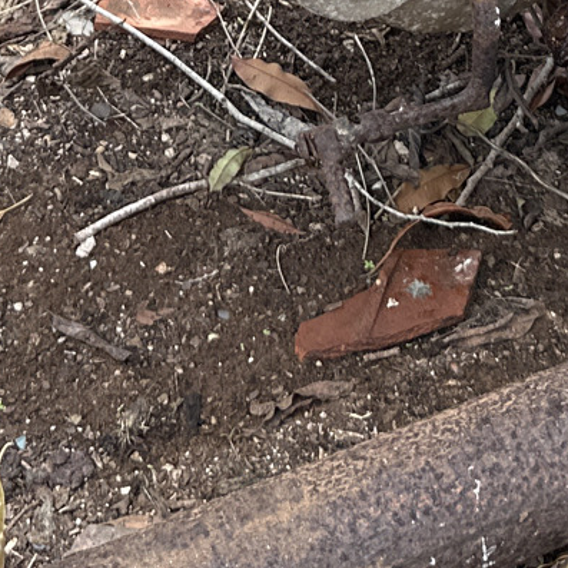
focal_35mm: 107
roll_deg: -1.3
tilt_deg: -27.9
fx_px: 1986
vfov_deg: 14.4
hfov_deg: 16.3
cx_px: 300
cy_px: -454
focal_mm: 6.86
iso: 80
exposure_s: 1/650
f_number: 1.78
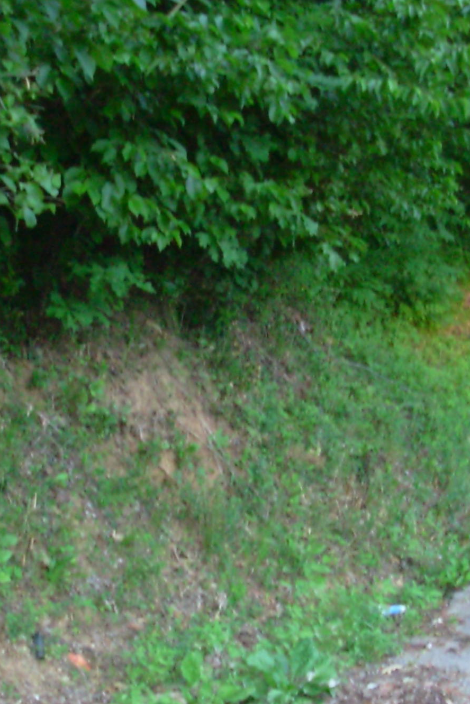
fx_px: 1743
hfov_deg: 15.4
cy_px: 420
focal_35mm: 89
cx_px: 225
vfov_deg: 22.8
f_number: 2.9
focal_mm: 6.3
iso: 159
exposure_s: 1/2.8
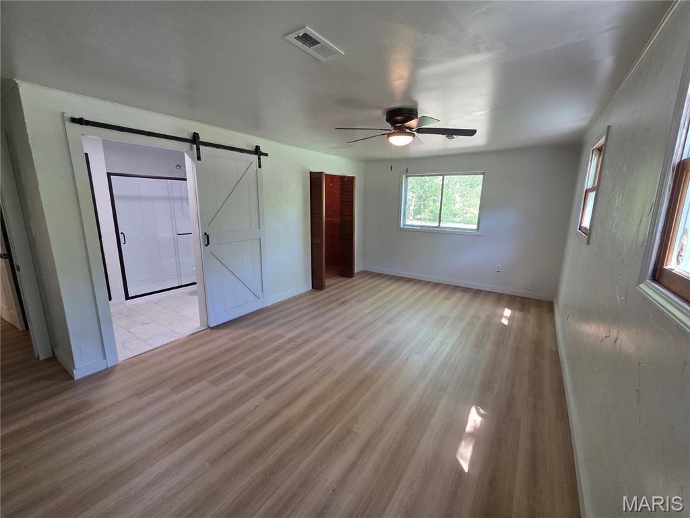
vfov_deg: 89.9
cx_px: 345
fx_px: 259
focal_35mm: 13
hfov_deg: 106.2
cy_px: 259
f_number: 2.2
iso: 320
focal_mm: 2.2
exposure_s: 1/120
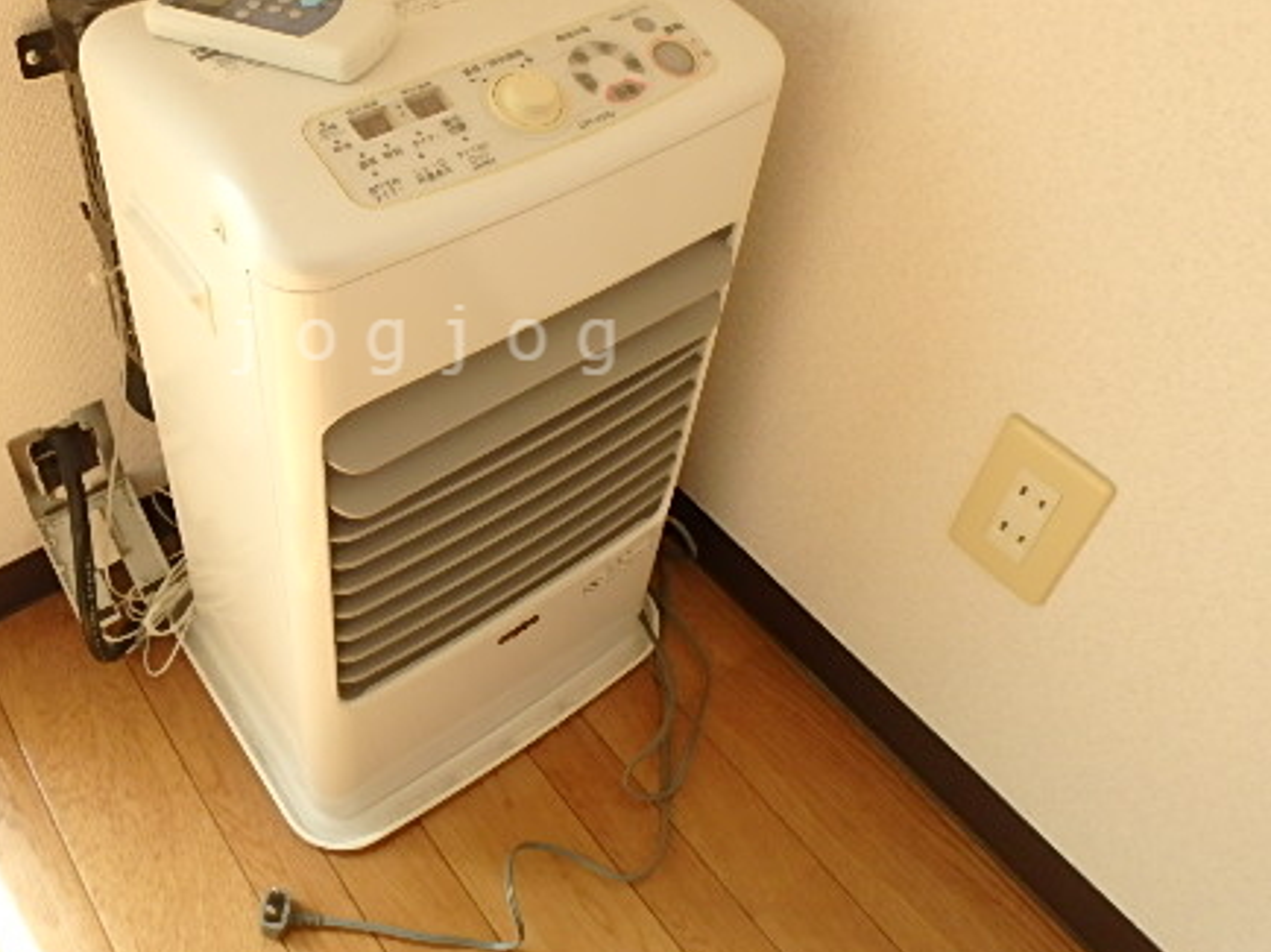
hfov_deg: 57.2
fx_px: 1138
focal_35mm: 31
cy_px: 340
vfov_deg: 44.9
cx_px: 430
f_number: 3.5
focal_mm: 3.7
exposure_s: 1/60
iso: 200
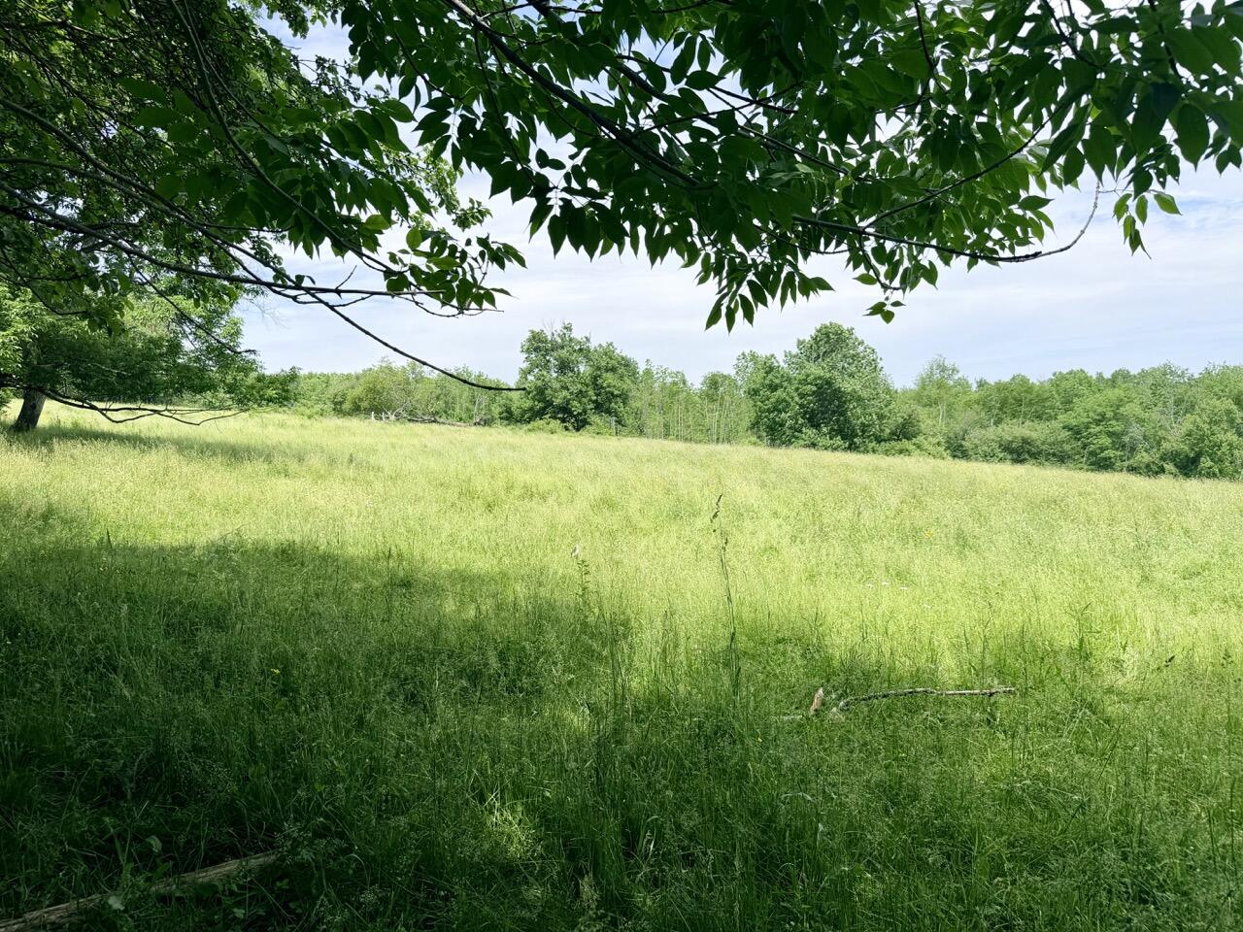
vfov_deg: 56.8
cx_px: 622
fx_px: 862
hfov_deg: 71.6
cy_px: 466
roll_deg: +5.4
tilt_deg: -1.7
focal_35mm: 24
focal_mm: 6.76
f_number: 1.78
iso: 80
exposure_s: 1/3759
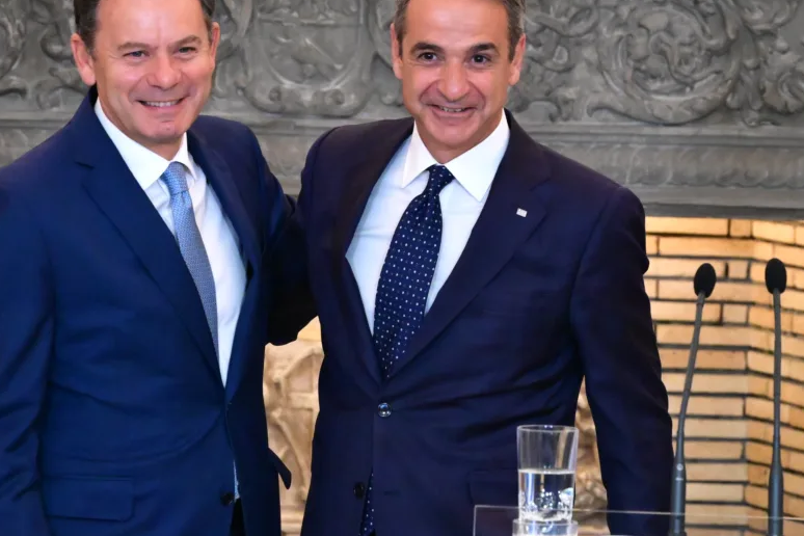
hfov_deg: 7.4
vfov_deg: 4.9
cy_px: 194
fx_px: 6208
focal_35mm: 278
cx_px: 337
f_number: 5
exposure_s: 1/320
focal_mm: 140
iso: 8000
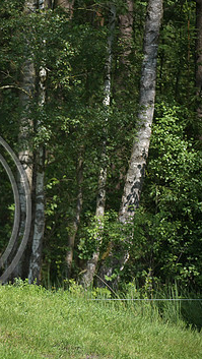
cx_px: -84
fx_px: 4088
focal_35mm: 430
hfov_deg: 2.8
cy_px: 196
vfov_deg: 5.0
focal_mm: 250
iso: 360
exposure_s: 1/1250
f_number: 5
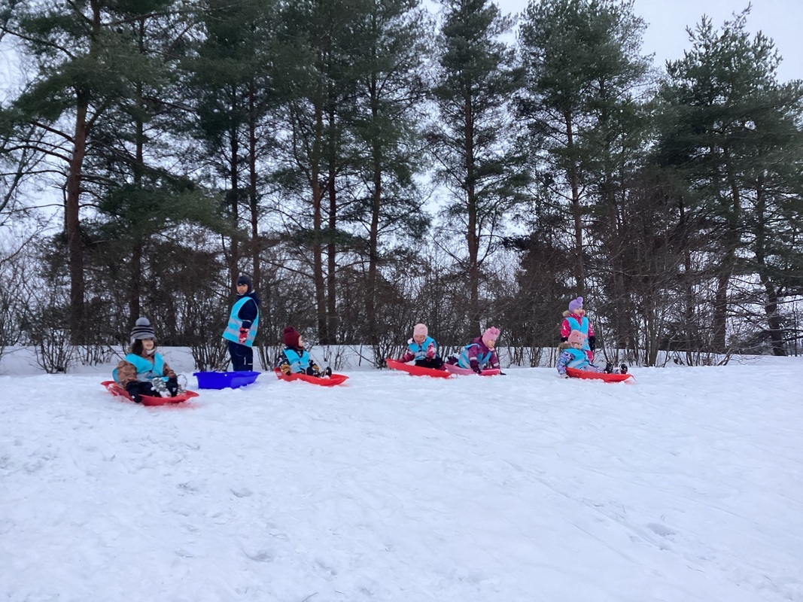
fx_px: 719
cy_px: 301
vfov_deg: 45.4
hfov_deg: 58.4
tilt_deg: +7.9
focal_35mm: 31
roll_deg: +2.0
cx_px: 402
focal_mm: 3.3
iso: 200
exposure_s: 1/50
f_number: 2.4
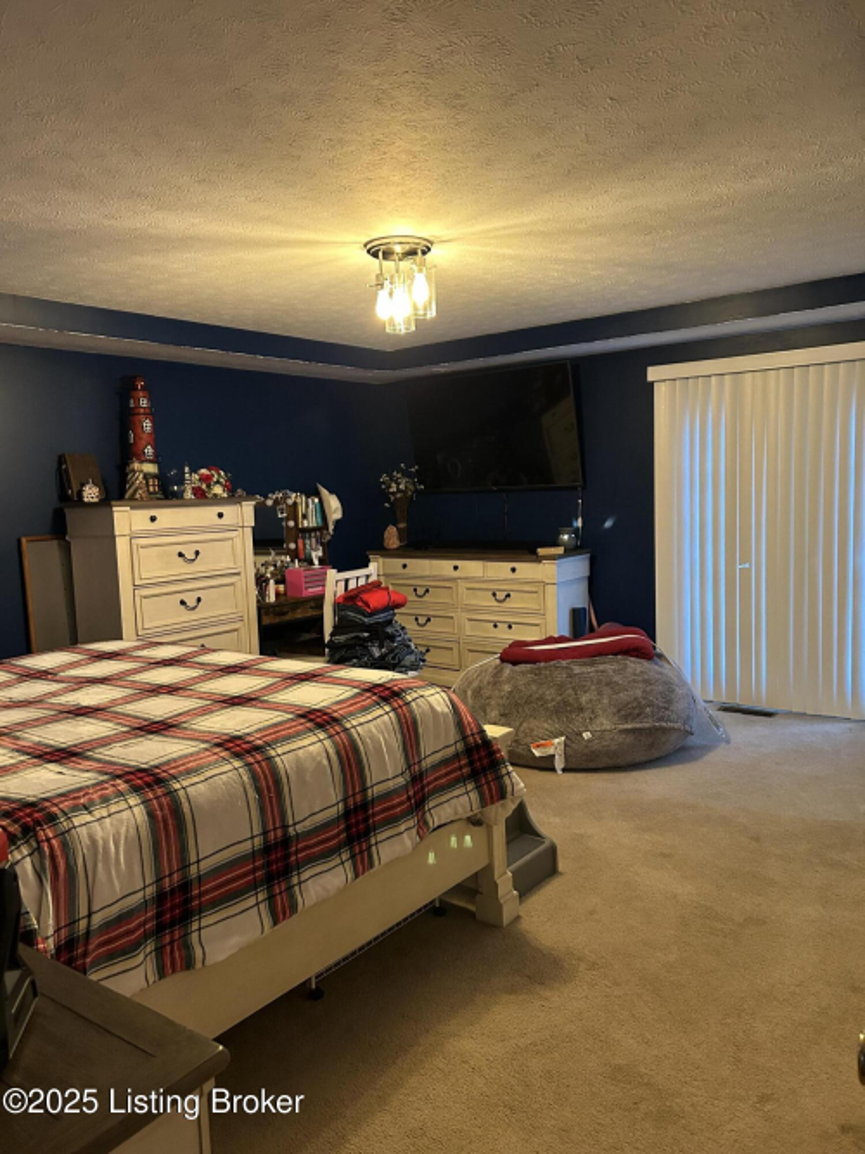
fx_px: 867
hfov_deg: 53.0
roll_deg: +2.0
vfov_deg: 67.3
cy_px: 577
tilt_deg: -6.7
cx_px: 432
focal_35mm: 26
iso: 500
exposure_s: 1/60
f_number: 1.5
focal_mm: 5.7
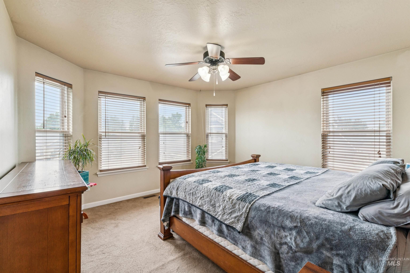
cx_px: 205
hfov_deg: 96.7
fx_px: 182
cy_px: 136
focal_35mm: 16
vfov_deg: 73.7
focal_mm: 16
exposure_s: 1/20
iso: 400
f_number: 13
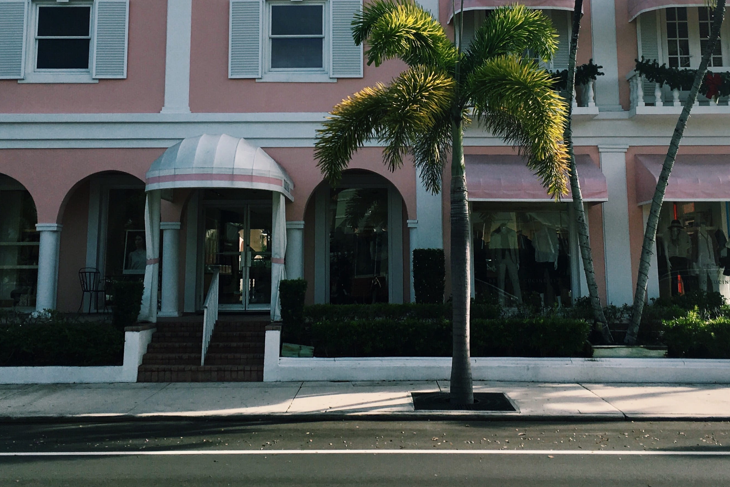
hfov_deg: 43.6
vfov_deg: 29.3
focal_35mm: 45
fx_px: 912
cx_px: 362
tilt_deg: +10.8
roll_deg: -1.1
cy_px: 113
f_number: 2.2
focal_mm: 4.15
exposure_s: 1/1451
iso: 25
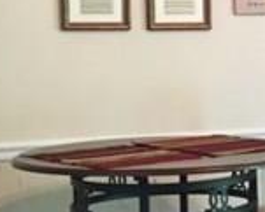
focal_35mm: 120
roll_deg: +0.4
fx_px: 942
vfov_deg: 12.8
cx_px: 367
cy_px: 74
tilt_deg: -2.5
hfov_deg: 15.1
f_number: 2.2
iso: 160
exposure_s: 1/30
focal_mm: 4.15
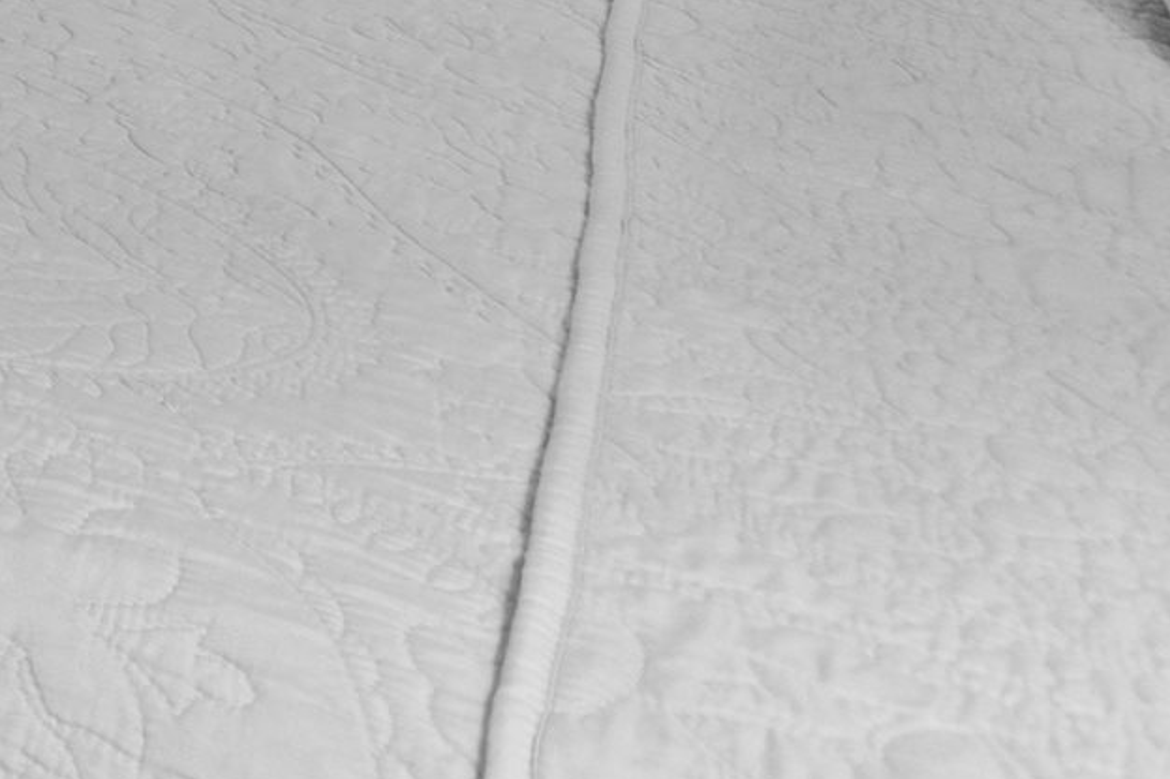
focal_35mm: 74
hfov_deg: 15.3
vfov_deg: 13.6
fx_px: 2404
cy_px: -1057
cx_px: -1609
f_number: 4.5
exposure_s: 1/3
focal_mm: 10
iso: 100
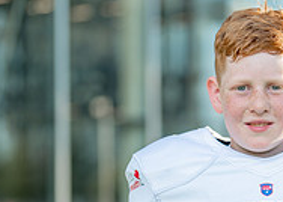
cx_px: 275
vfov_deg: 8.2
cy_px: 227
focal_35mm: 174
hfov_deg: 11.5
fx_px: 1398
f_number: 1.2
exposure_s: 1/2000
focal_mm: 50
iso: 100
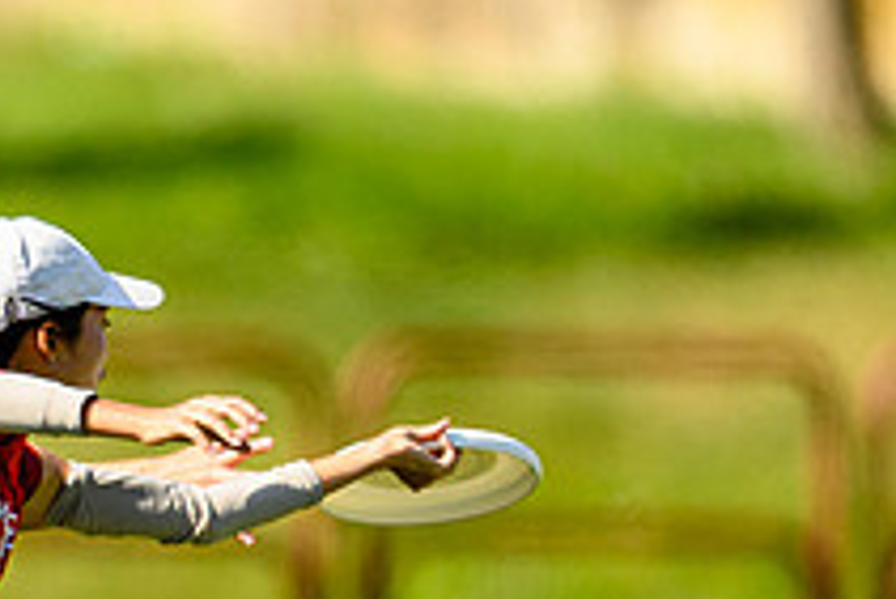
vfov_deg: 0.8
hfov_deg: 1.2
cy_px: 741
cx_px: -168
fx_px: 42239
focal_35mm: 1696
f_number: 3.2
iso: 100
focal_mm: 400
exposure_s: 1/1600
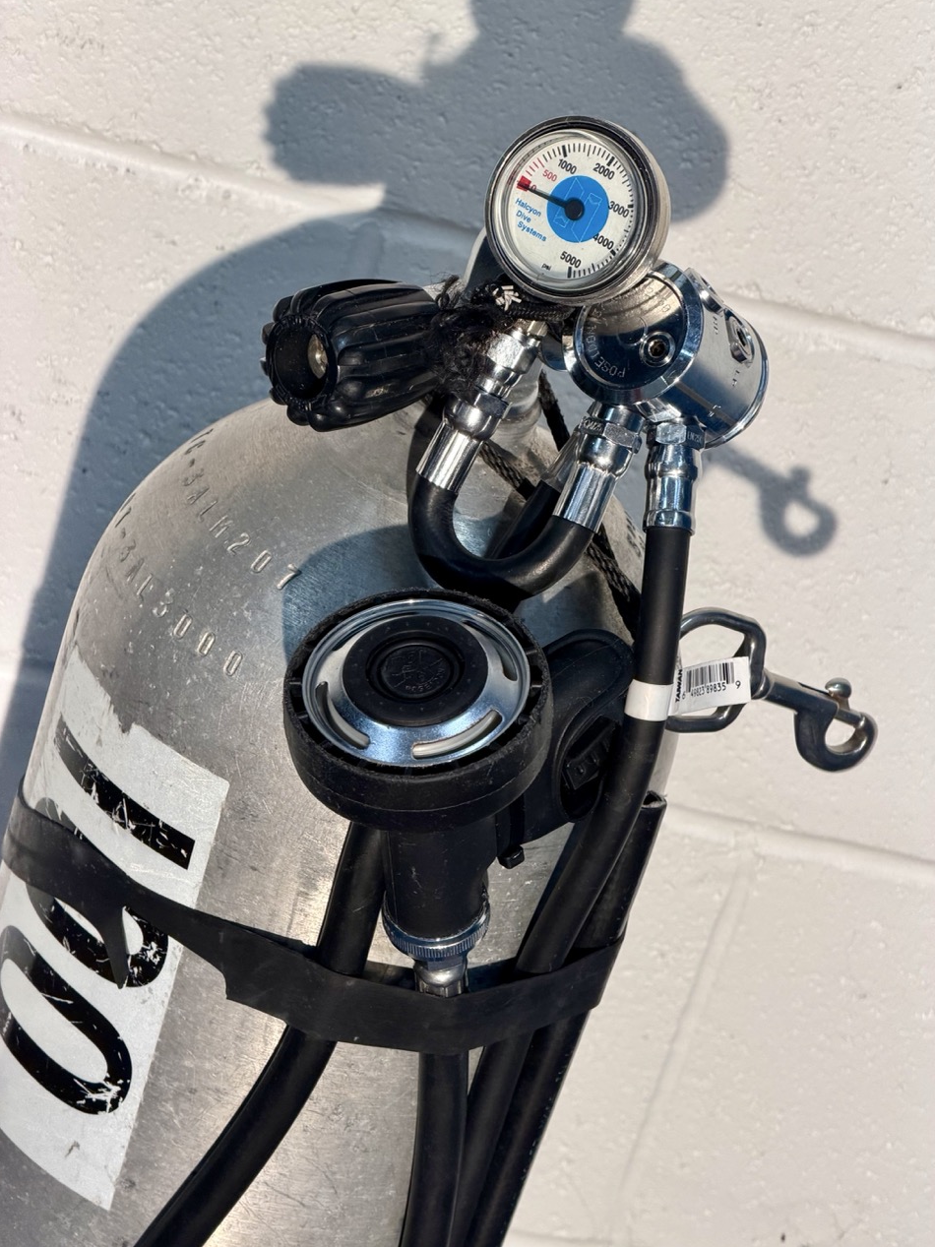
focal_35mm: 101
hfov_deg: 14.6
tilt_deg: -27.8
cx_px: 470
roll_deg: -18.9
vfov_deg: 19.4
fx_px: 3638
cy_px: 618
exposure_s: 1/120
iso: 200
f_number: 2.8
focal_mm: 16.89
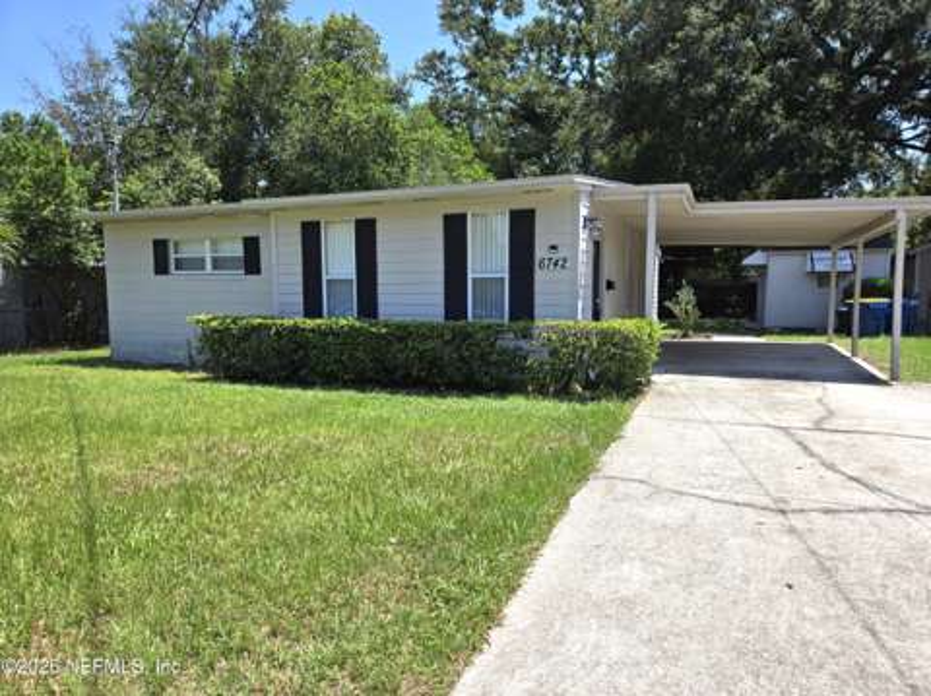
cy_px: 348
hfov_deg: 74.0
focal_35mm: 23
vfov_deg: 58.8
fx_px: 618
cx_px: 466
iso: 25
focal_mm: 5.4
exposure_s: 1/1623
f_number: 1.8
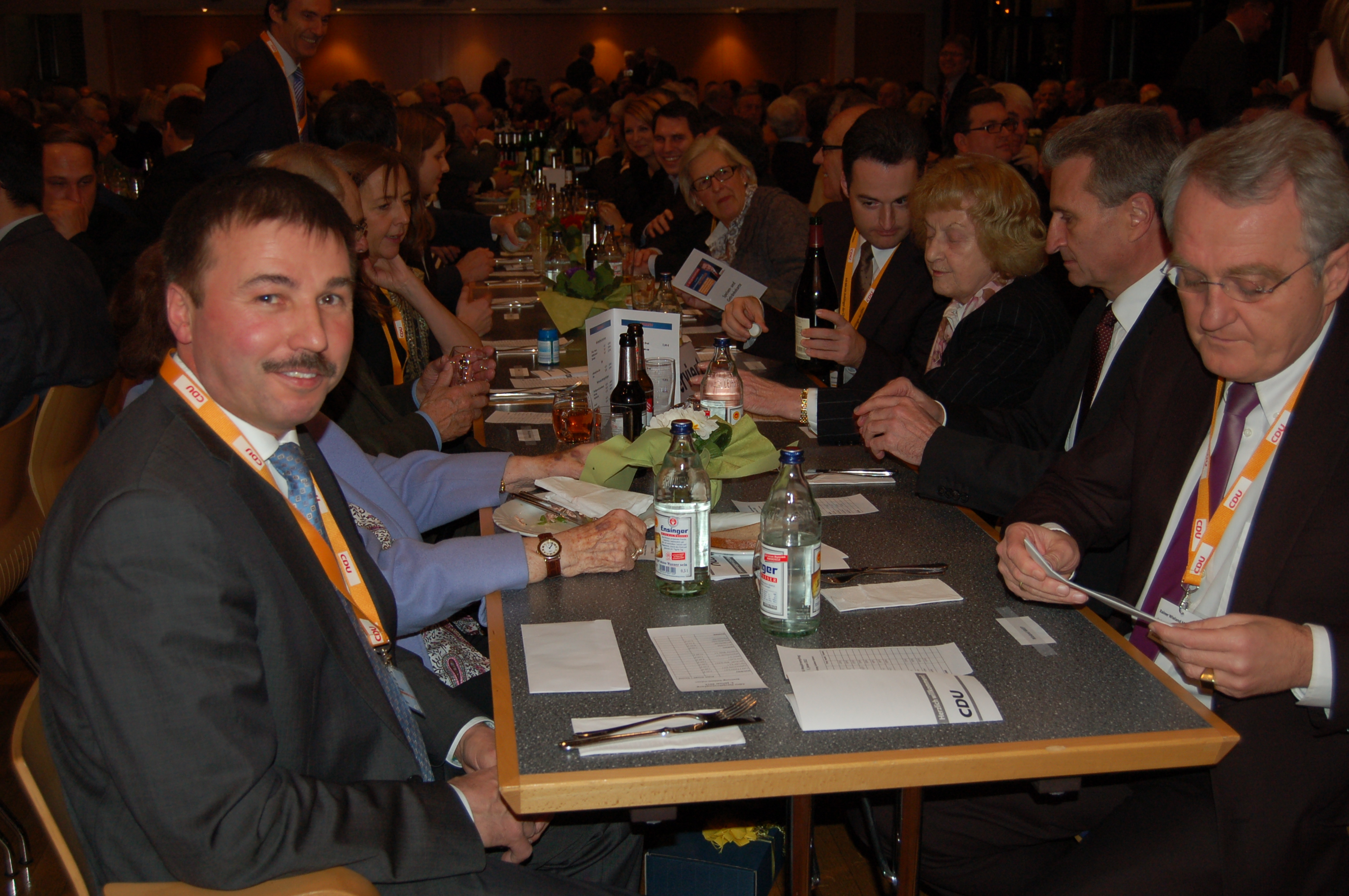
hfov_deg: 49.6
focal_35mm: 39
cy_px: 448
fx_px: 1460
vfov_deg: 34.1
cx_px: 674
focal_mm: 26
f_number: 4.2
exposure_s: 1/60
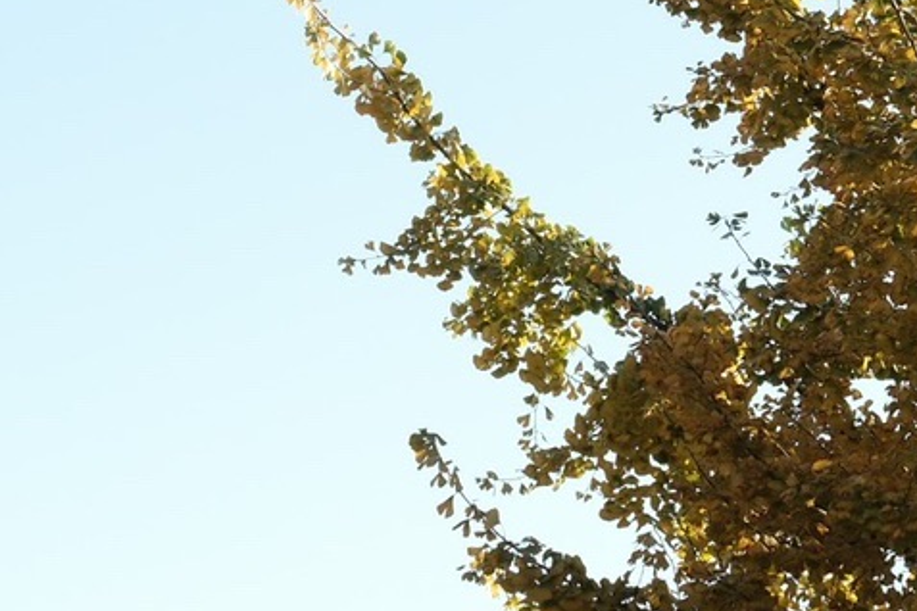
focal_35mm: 155
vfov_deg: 8.8
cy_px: 79
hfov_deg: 13.2
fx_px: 3948
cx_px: 138
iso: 125
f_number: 5.6
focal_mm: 24.7
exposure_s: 1/120
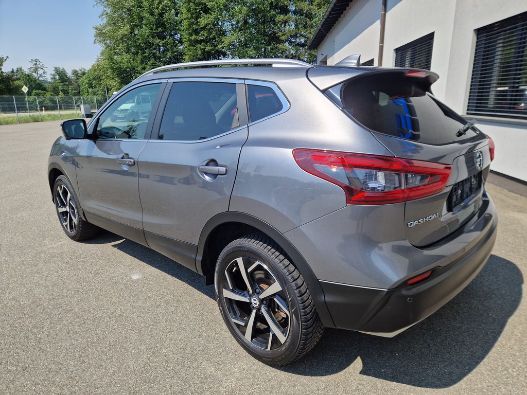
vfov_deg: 58.9
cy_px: 198
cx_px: 264
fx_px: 350
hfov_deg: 73.9
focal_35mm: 23
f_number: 1.8
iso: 50
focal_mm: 5.4
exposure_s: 1/1344
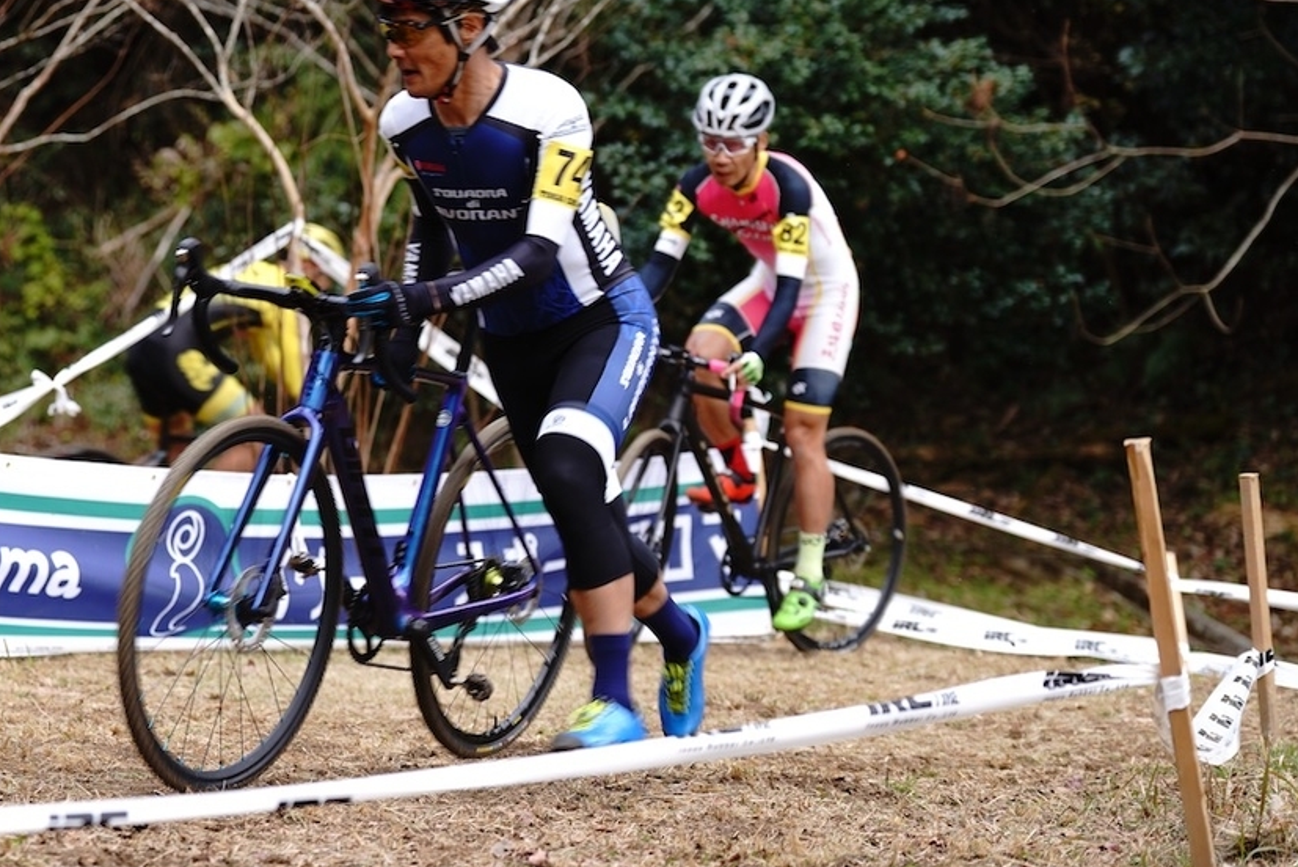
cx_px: 385
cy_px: 313
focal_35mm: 132
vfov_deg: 10.4
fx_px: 4761
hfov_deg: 15.5
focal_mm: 91
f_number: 3.2
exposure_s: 1/125
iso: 100
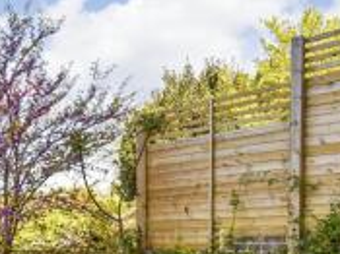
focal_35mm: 47
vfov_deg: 28.3
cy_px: 274
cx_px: -17
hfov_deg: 35.6
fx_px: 461
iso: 400
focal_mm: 12
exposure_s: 1/200
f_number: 8
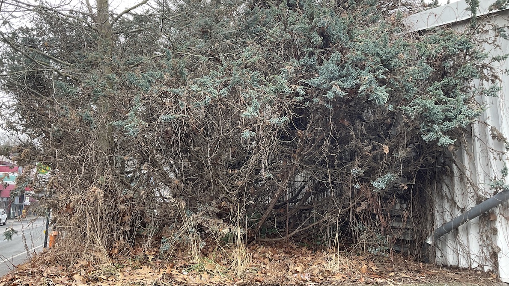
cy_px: 104
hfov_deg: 58.0
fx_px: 459
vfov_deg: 34.4
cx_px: 239
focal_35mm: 34
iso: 25
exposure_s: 1/122
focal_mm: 3
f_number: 1.8
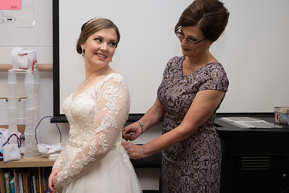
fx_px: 348
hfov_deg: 44.9
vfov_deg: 30.9
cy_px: 93
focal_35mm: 43
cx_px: 124
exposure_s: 1/200
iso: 640
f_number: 4.5
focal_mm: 38
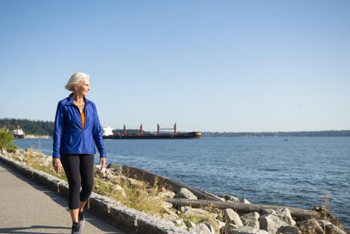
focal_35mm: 46
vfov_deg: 29.2
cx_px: 170
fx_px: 447
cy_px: 140
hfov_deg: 42.7
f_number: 3.2
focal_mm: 36
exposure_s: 1/2500
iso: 100
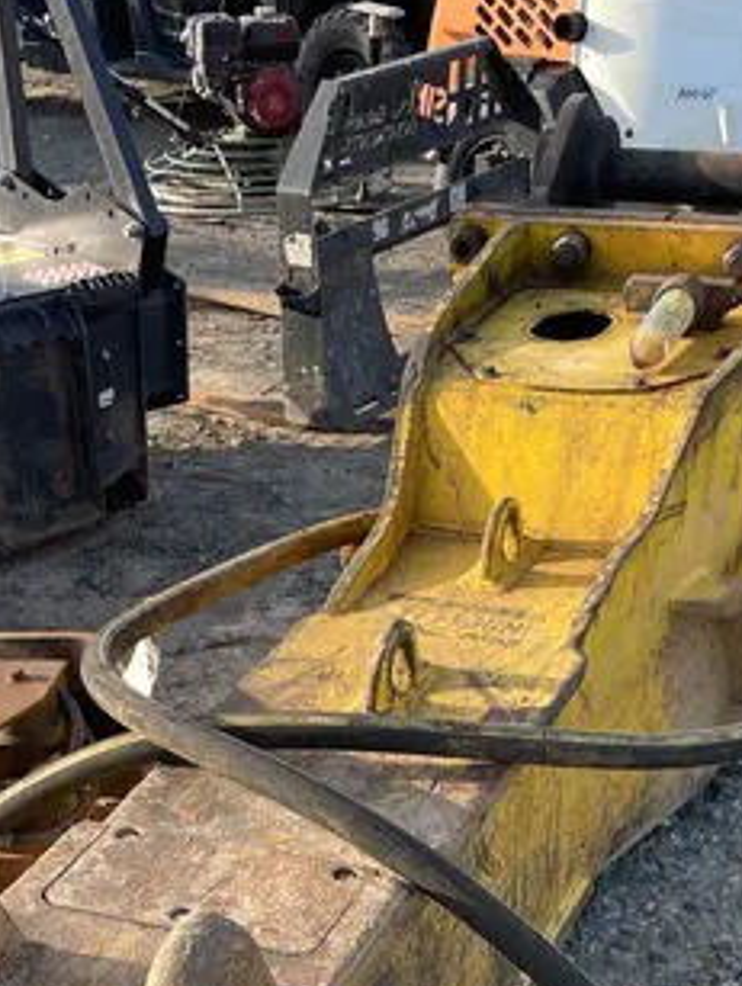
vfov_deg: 27.9
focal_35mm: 62
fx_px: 1768
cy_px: 1132
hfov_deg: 23.7
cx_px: 312
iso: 50
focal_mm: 4.2
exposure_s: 1/1052
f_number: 1.6
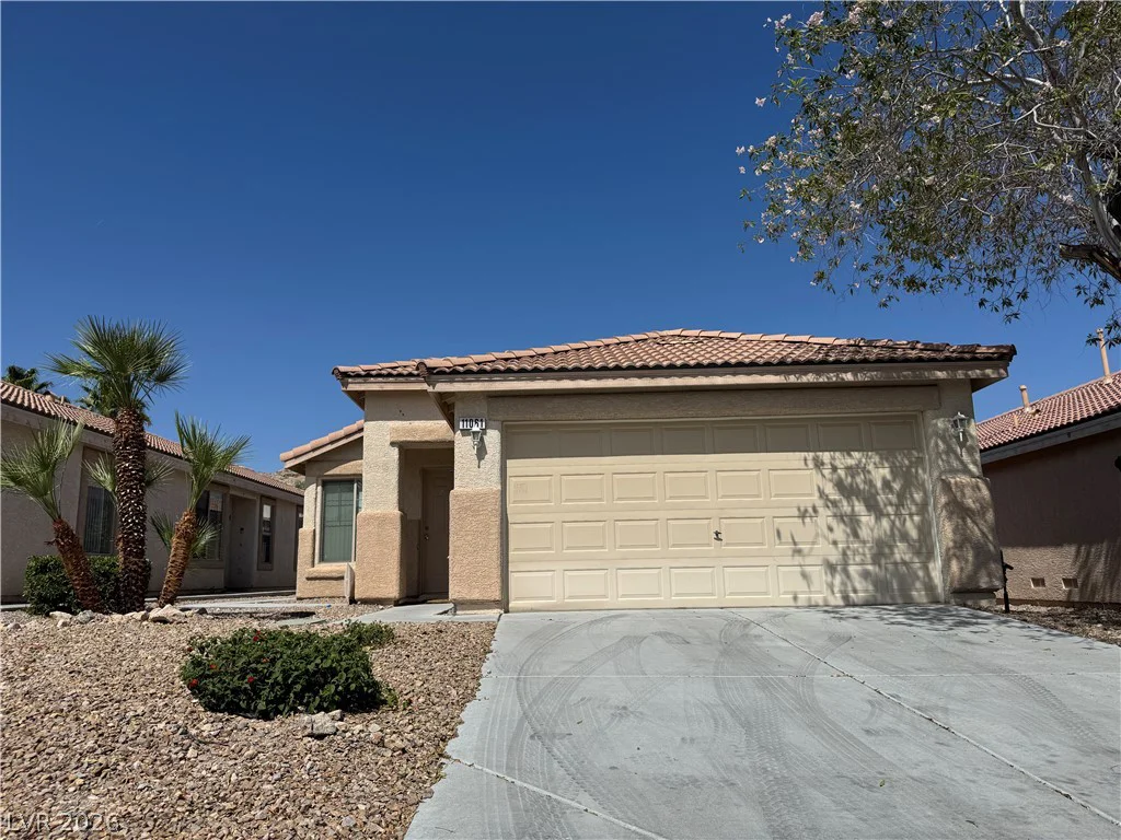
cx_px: 560
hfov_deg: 71.6
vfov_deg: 56.8
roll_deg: +1.4
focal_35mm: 24
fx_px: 777
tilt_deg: +10.8
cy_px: 420
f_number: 1.78
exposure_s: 1/10417
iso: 80
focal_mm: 6.76
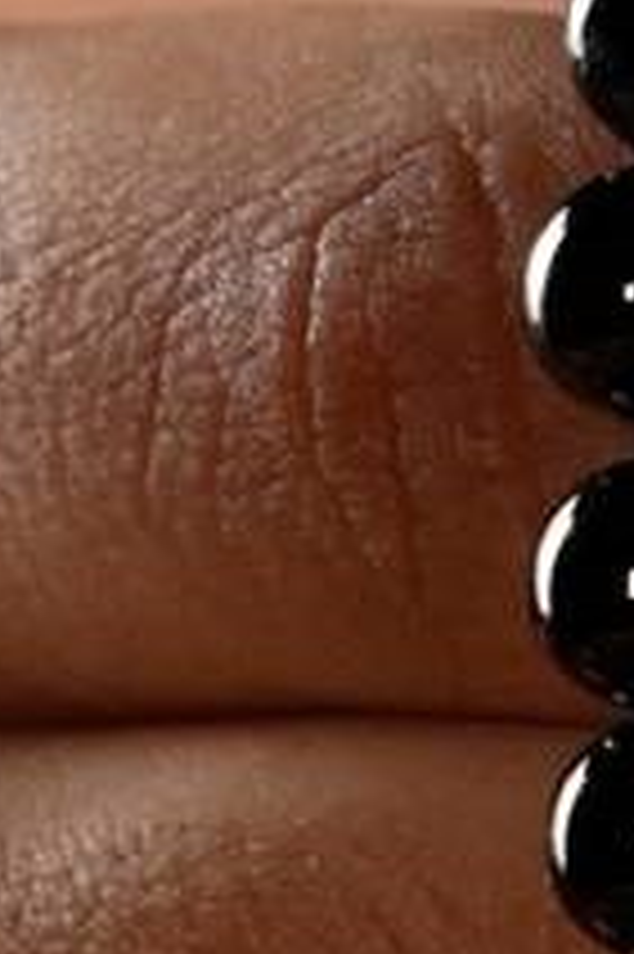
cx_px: 917
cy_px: 2772
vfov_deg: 3.8
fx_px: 14155
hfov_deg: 2.6
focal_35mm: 535
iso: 800
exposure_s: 1/125
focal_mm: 70
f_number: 6.3
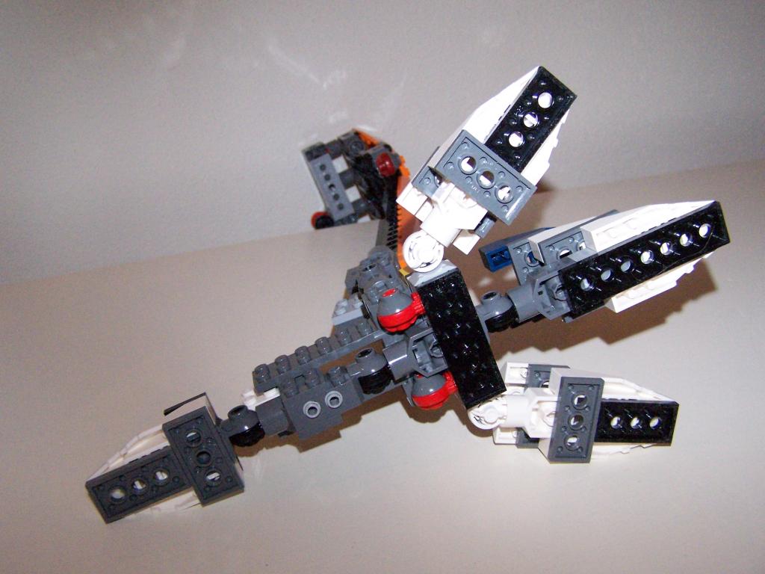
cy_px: 287
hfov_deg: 49.0
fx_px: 840
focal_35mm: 38
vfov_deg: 37.7
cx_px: 382
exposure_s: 1/45
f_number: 3.2
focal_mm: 6.3
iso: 400
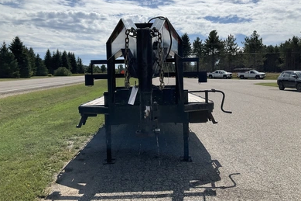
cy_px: 86
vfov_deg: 42.2
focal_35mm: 31
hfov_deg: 60.3
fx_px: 259
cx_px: 150
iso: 25
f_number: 1.8
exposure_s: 1/4405
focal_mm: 3
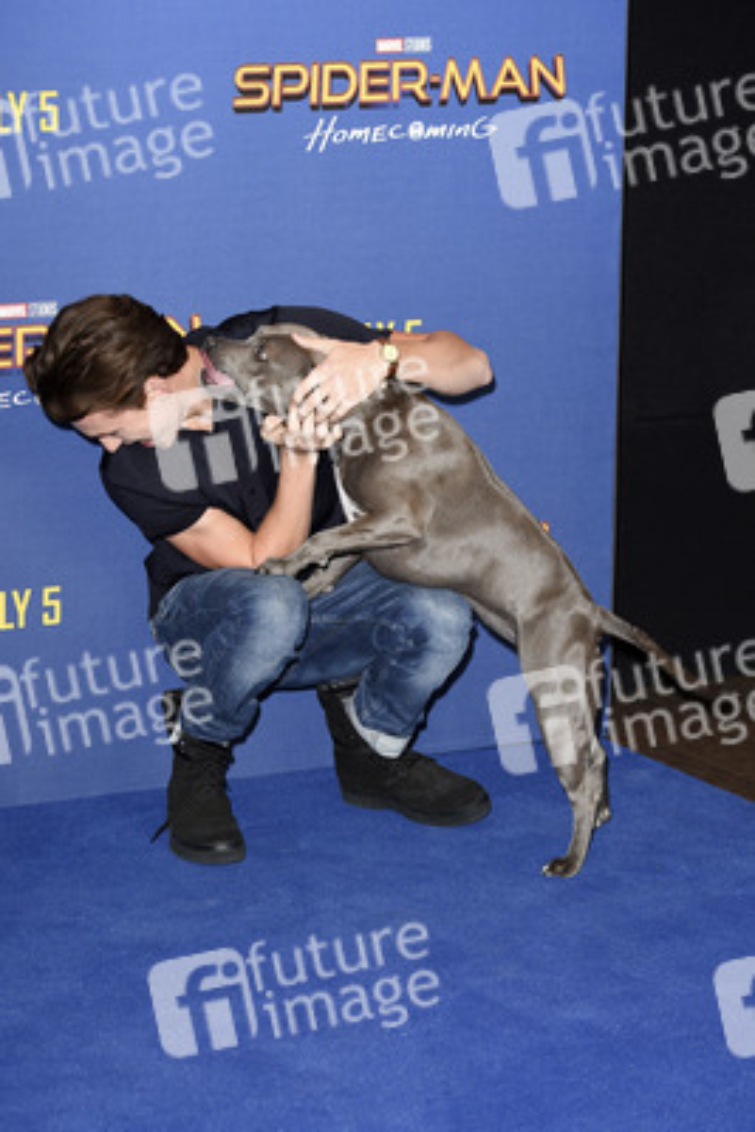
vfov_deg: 20.0
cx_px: 378
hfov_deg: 13.4
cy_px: 566
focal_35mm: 102
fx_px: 3206
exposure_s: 1/250
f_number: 5.6
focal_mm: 102
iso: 1000
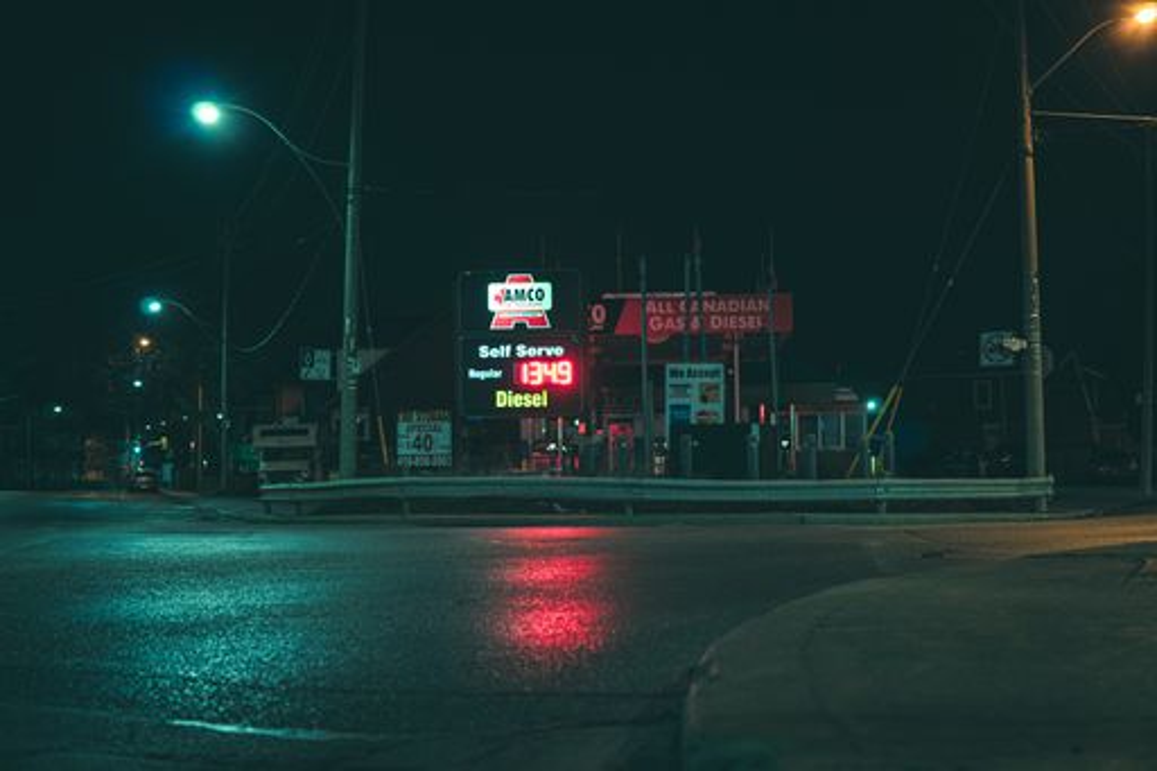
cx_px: 578
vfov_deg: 29.8
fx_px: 1446
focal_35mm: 45
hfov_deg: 43.6
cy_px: 386
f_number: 2.8
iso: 1000
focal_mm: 30
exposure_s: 1/50
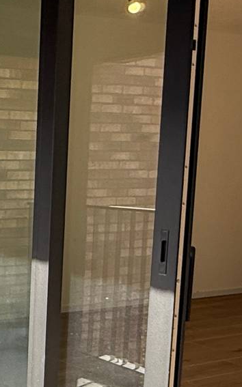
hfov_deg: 17.7
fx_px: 708
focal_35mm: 67
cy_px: 276
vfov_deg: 30.3
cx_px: -105
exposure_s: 1/336
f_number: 2.2
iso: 64
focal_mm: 2.22
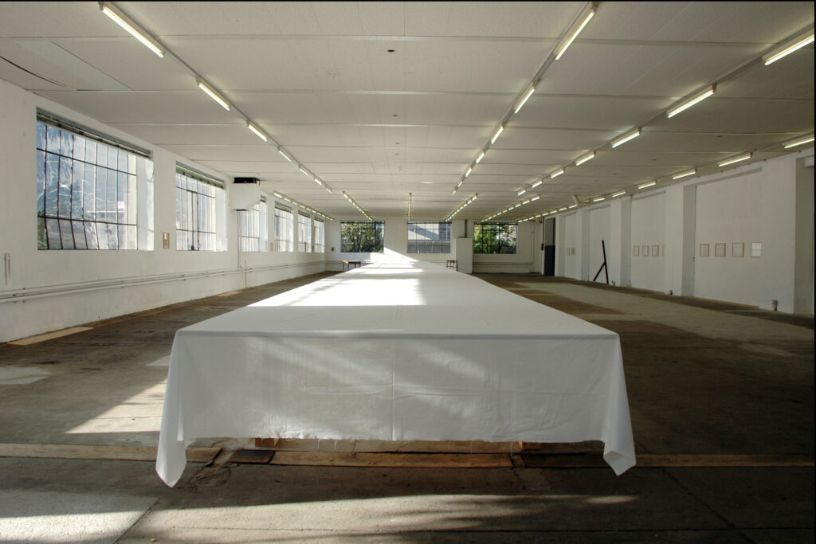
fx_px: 680
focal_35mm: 30
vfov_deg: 43.6
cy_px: 272
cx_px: 408
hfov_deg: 61.9
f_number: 5.6
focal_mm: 20
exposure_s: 1/125
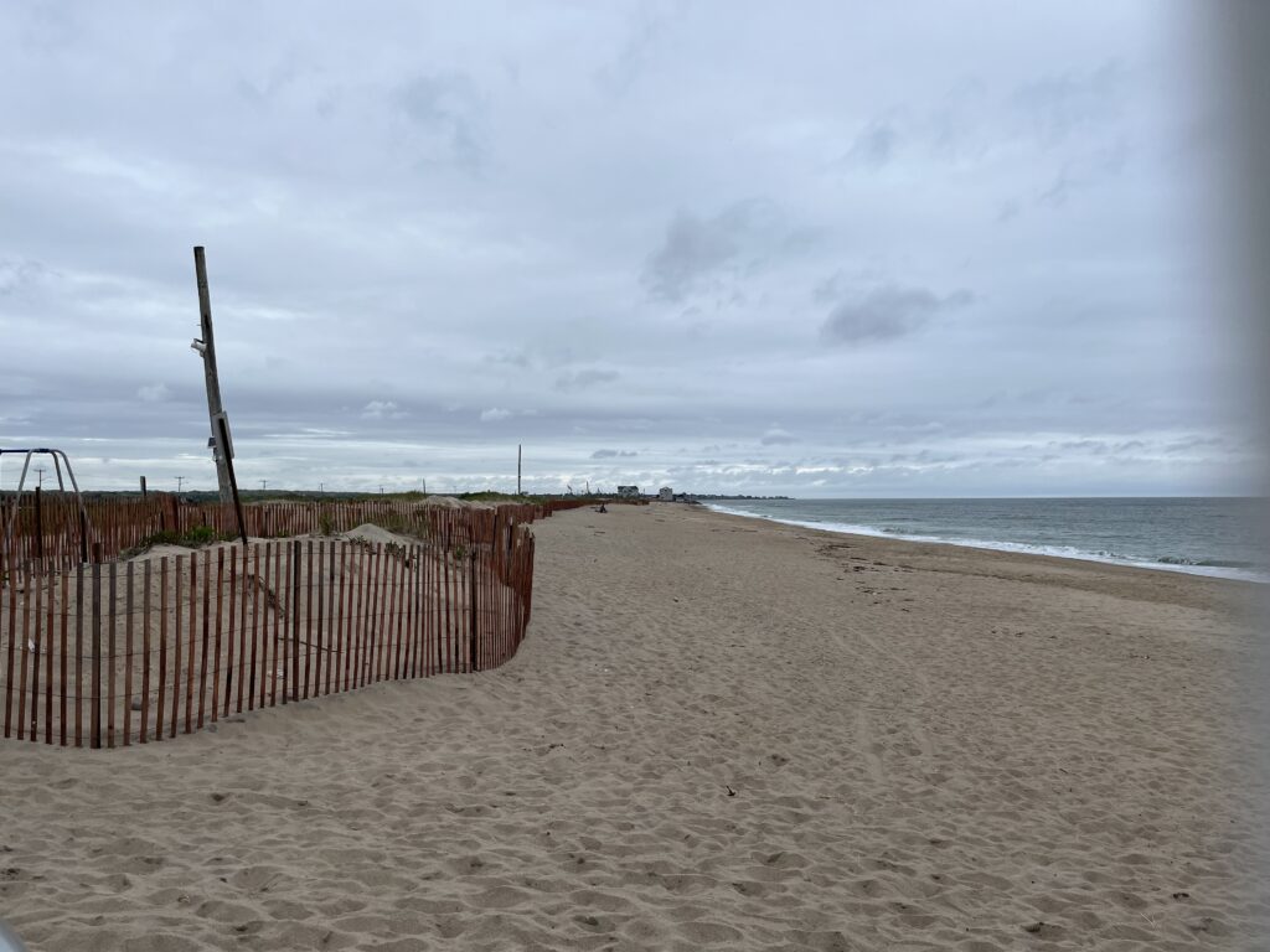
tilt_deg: +2.2
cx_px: 635
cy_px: 476
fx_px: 954
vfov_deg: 53.1
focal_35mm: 26
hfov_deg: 67.3
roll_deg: +0.6
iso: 50
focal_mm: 5.1
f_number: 1.6
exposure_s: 1/2268
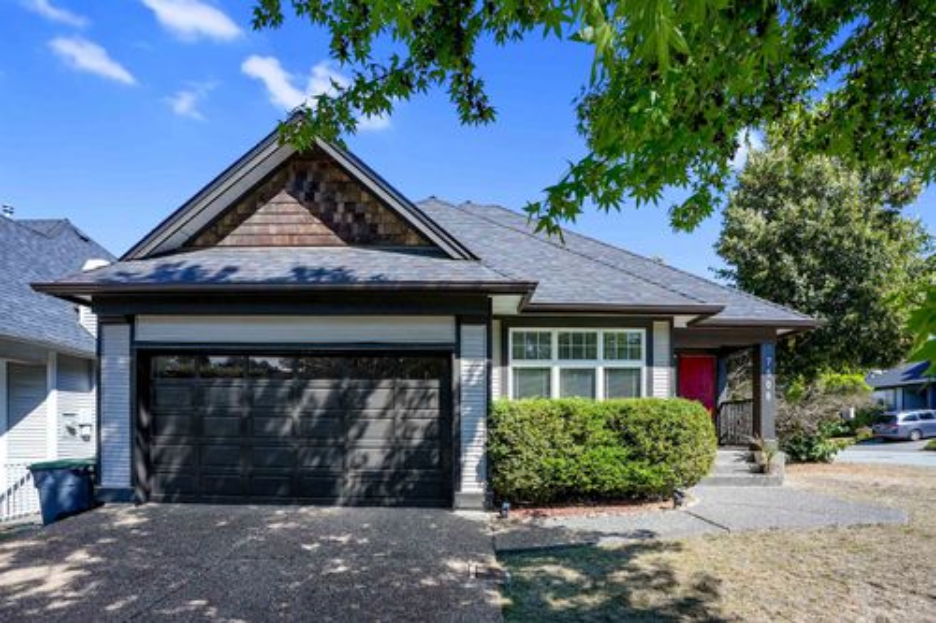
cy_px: 312
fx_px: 431
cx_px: 468
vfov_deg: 71.7
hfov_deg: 94.7
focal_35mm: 17
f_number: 9.5
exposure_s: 1/125
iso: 125
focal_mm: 16.6
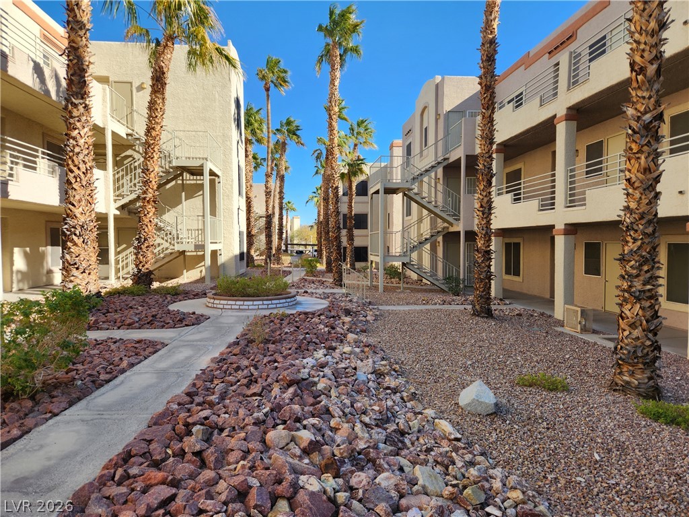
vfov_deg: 58.9
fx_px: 458
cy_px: 258
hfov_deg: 73.9
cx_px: 344
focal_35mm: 23
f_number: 1.8
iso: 20
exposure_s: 1/902
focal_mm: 5.4
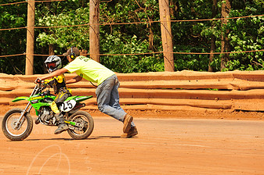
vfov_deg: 4.0
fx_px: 2520
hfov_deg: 6.0
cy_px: 104
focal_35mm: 344
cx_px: 45
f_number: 9
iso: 200
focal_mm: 200
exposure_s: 1/400
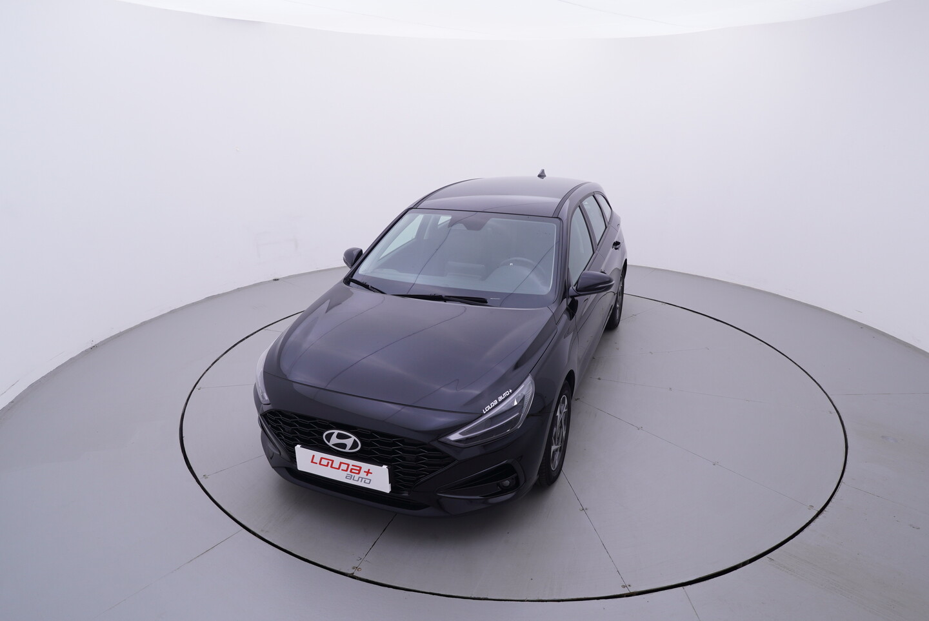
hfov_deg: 77.3
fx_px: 581
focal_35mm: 22
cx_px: 464
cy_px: 310
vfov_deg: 56.2
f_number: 5
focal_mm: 15
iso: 200
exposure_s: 1/80
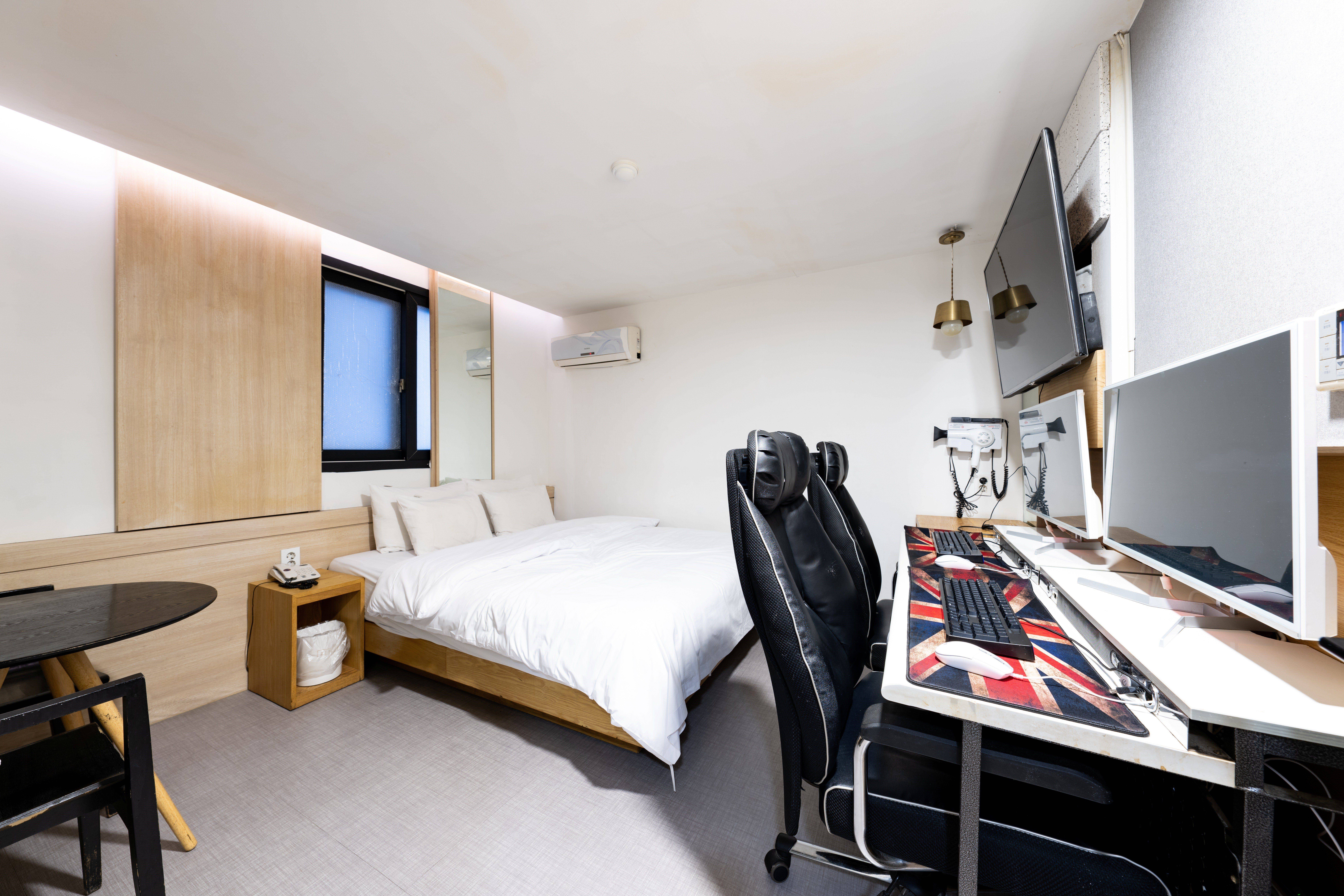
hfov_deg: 112.6
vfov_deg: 90.0
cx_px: 672
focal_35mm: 12
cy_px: 448
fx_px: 448
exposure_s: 2
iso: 100
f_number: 6.3
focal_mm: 12
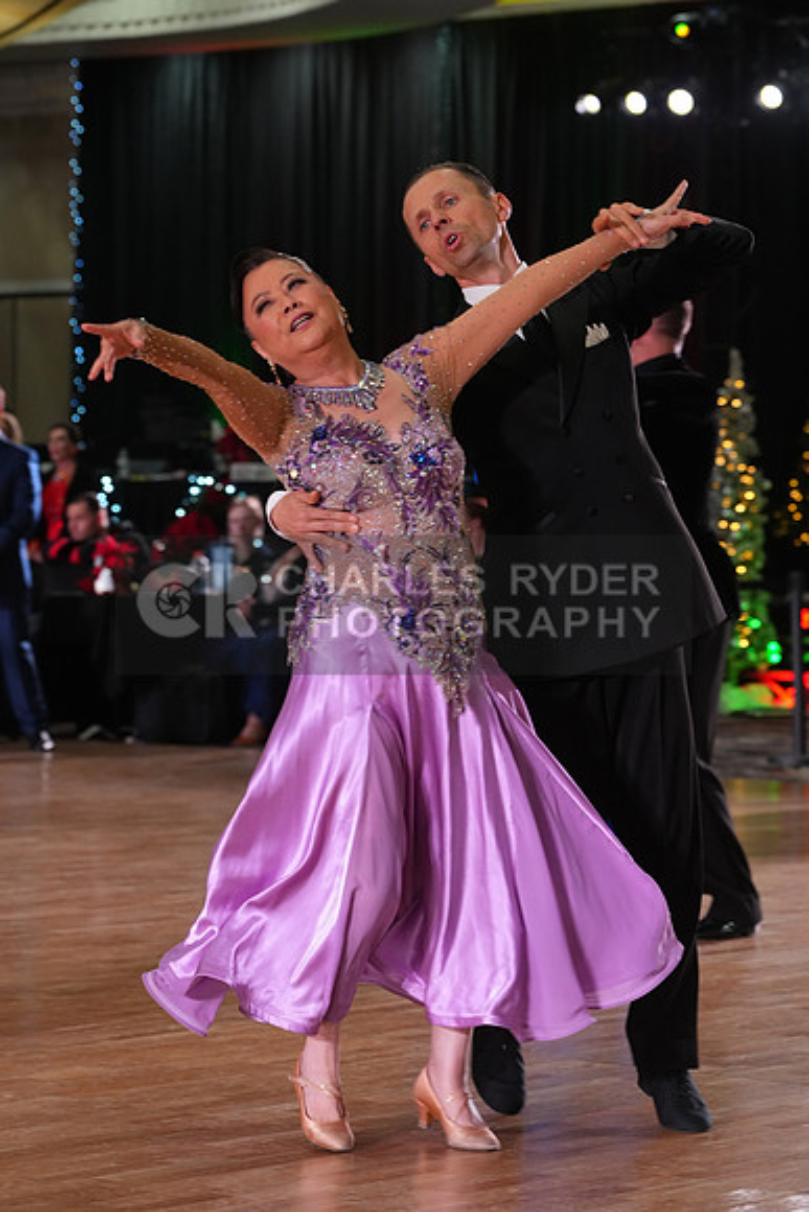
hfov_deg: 11.3
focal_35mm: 121
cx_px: 404
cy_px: 606
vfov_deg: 16.9
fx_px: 4076
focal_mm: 121
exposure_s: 1/200
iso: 3200
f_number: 6.3
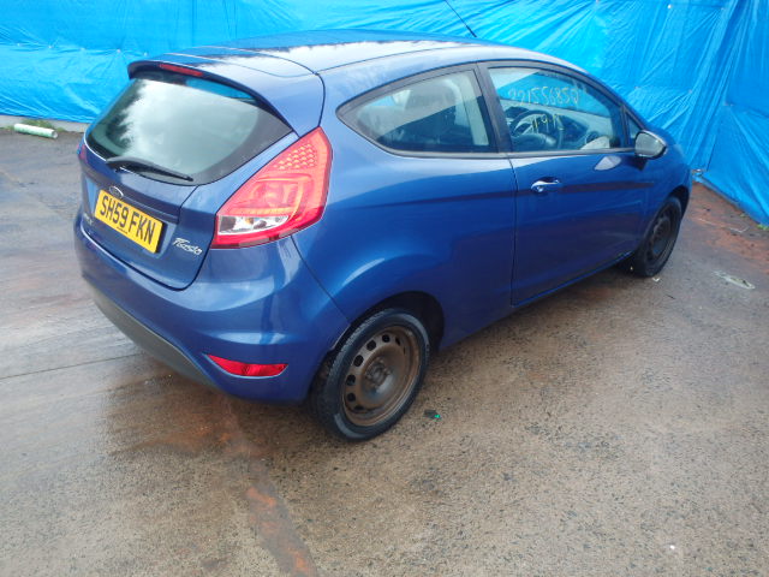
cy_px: 288
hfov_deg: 63.4
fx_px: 622
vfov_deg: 49.7
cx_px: 384
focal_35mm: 28
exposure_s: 1/60
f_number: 3.9
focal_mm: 5
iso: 160
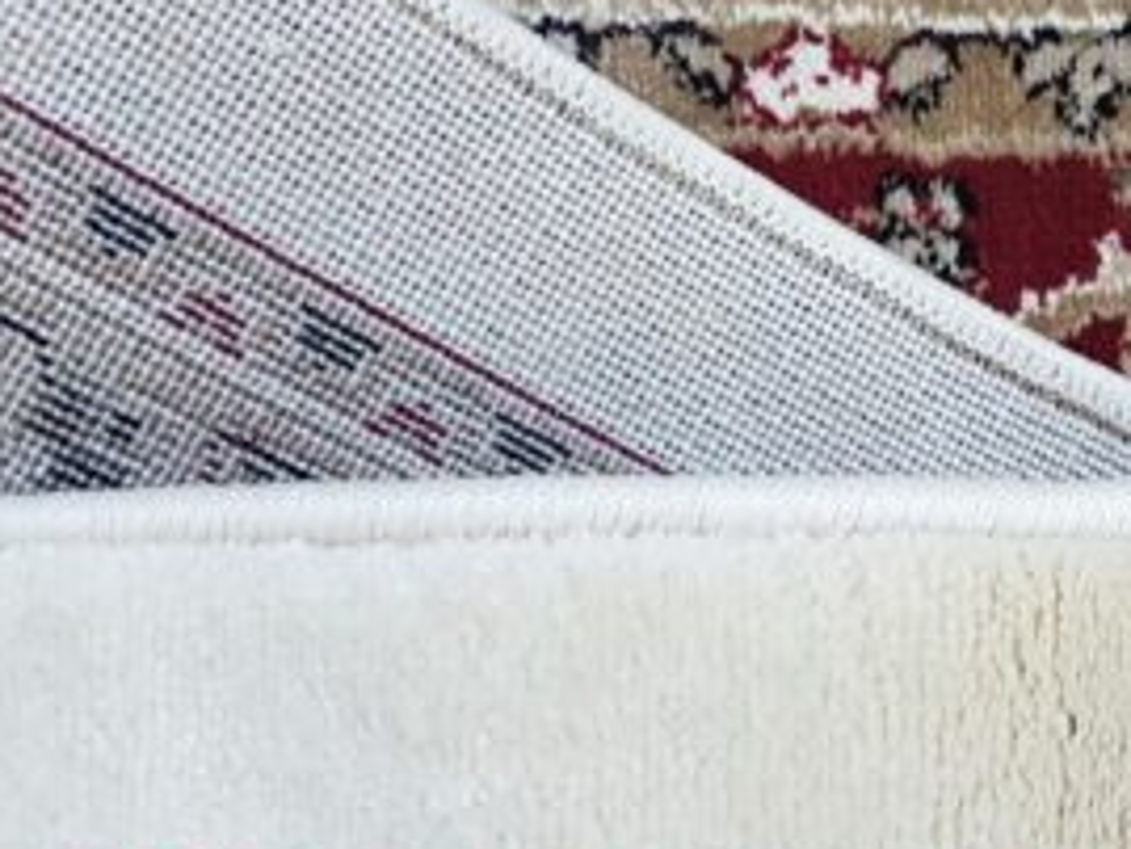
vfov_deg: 25.2
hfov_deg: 31.9
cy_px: 441
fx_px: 1896
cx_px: 980
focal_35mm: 58
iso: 160
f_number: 1.7
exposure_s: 1/25
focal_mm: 4.2
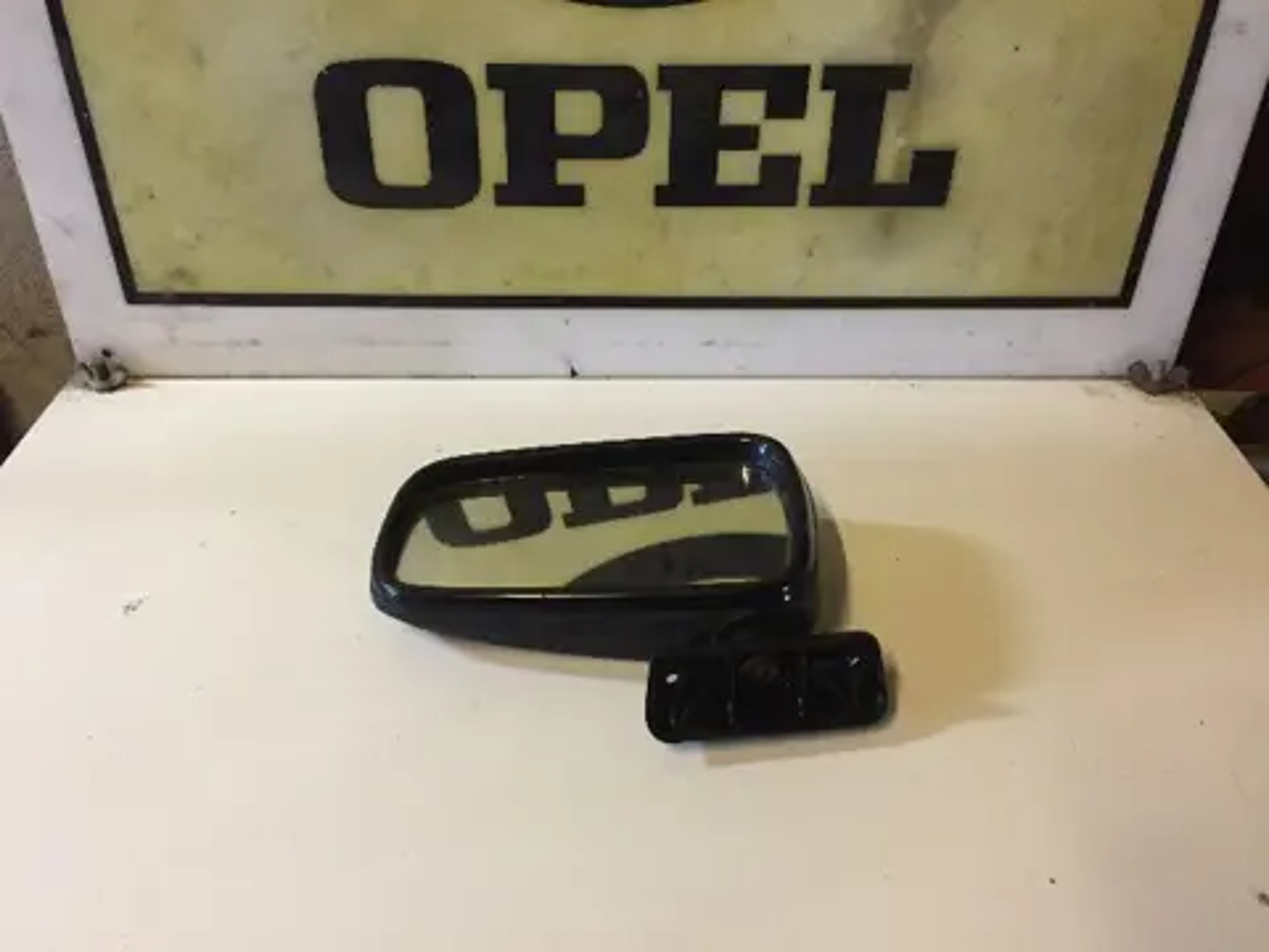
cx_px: 634
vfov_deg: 48.2
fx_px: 1063
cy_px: 476
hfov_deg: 61.7
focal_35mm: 29
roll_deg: -2.9
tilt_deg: -38.7
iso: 200
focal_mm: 4.15
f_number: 2.2
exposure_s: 1/33
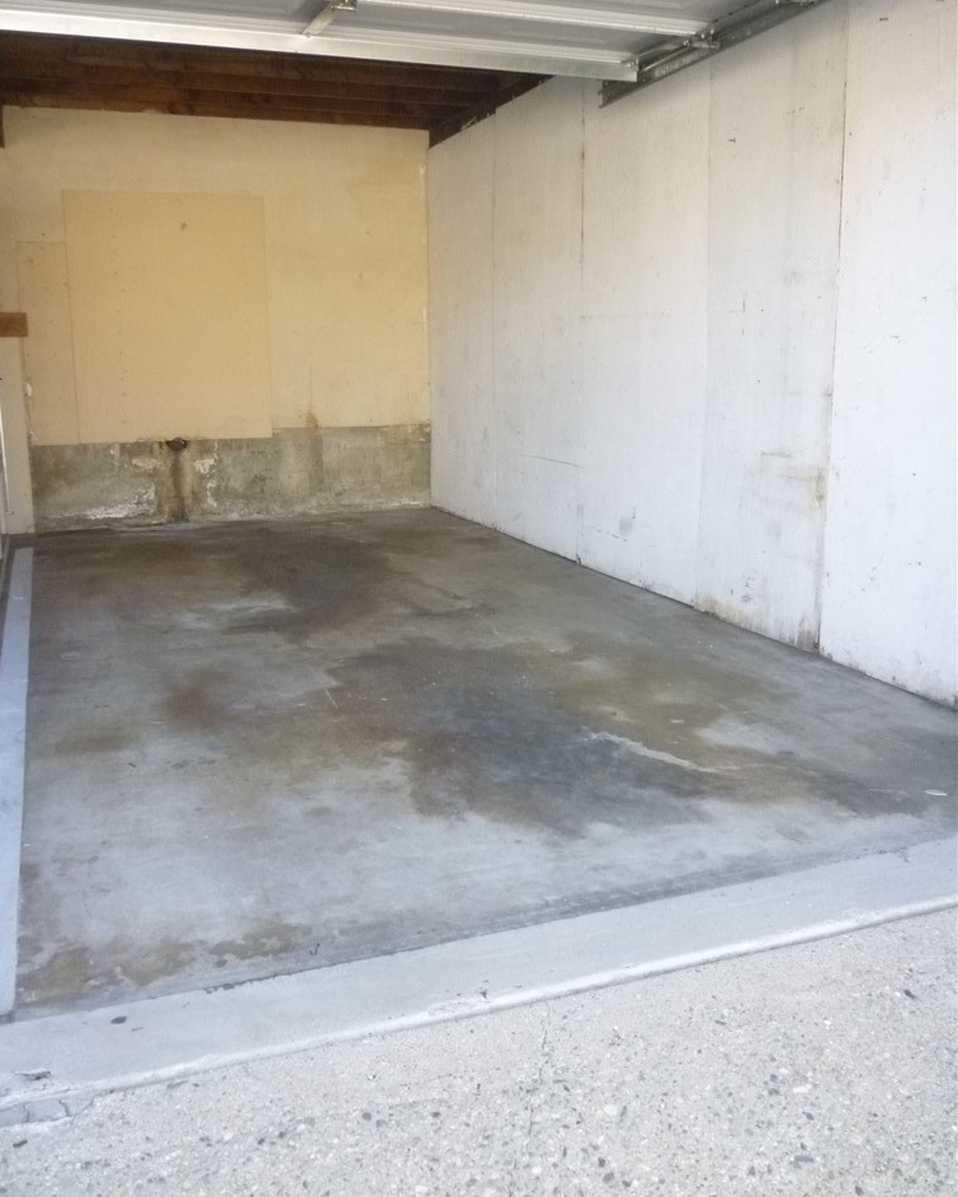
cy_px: 591
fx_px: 1099
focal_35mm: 31
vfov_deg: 57.2
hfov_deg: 47.1
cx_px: 467
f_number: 3.3
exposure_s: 1/250
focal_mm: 5.2
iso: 400
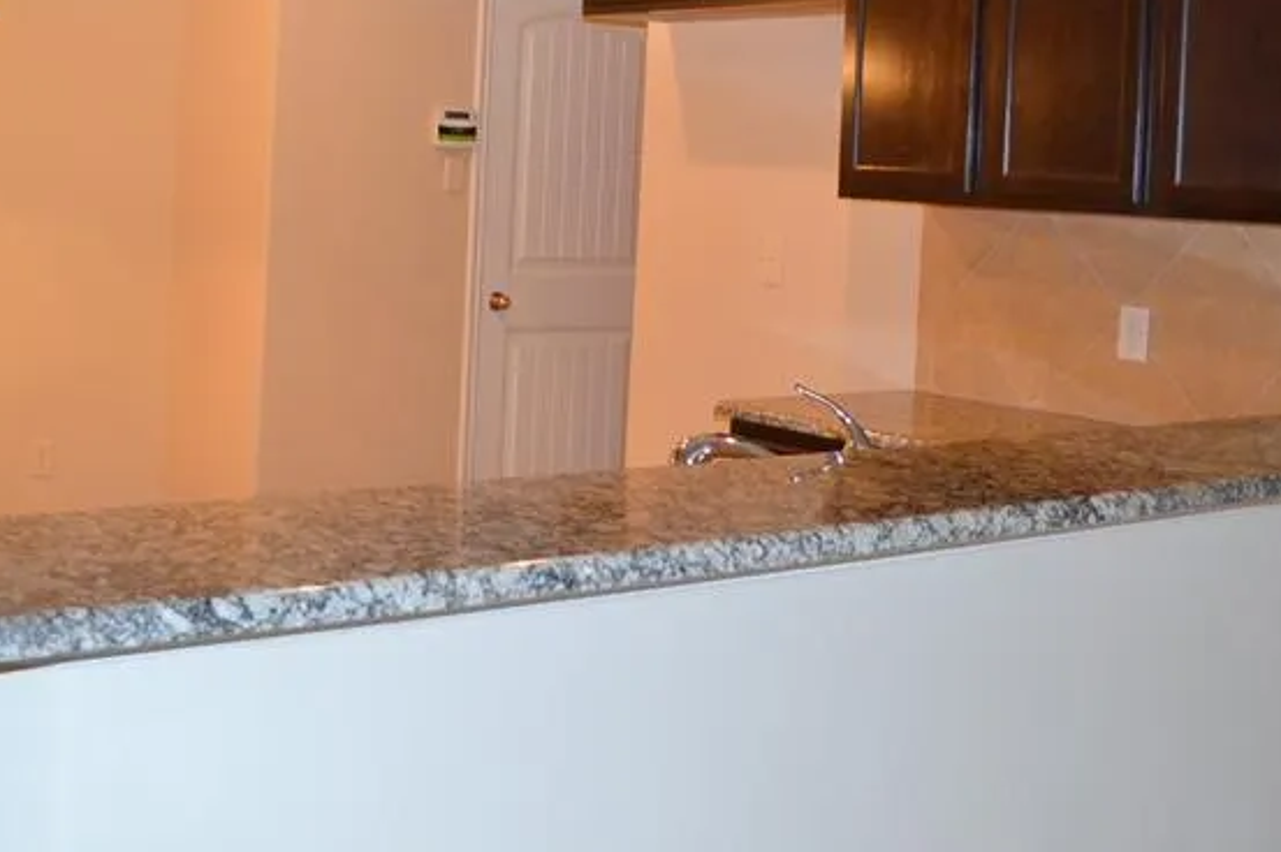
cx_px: 482
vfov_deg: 26.5
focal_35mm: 50
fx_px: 1778
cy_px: 183
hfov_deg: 39.4
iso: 560
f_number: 3.5
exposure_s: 1/60
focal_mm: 18
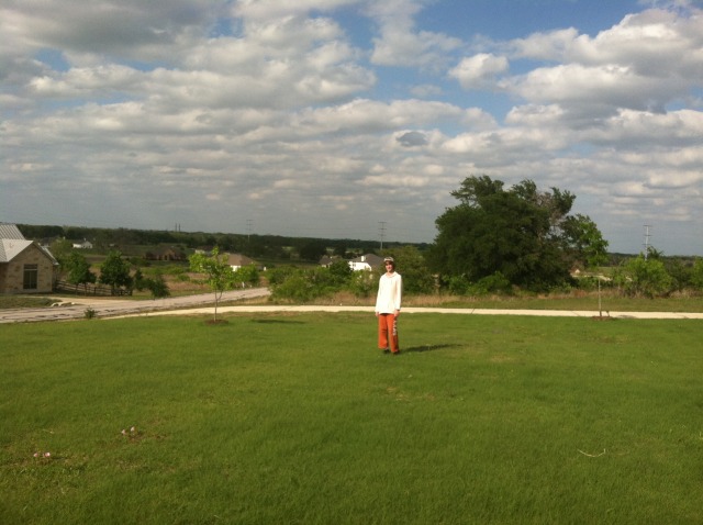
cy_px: 262
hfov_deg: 52.7
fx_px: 710
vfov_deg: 40.6
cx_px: 352
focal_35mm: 35
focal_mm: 3.85
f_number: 2.8
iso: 80
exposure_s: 1/1579
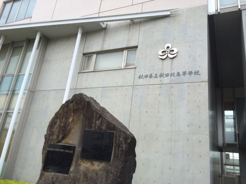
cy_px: 92
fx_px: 213
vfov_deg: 46.8
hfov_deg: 60.0
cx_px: 123
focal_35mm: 30
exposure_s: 1/494
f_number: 2.2
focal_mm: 4.12
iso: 32
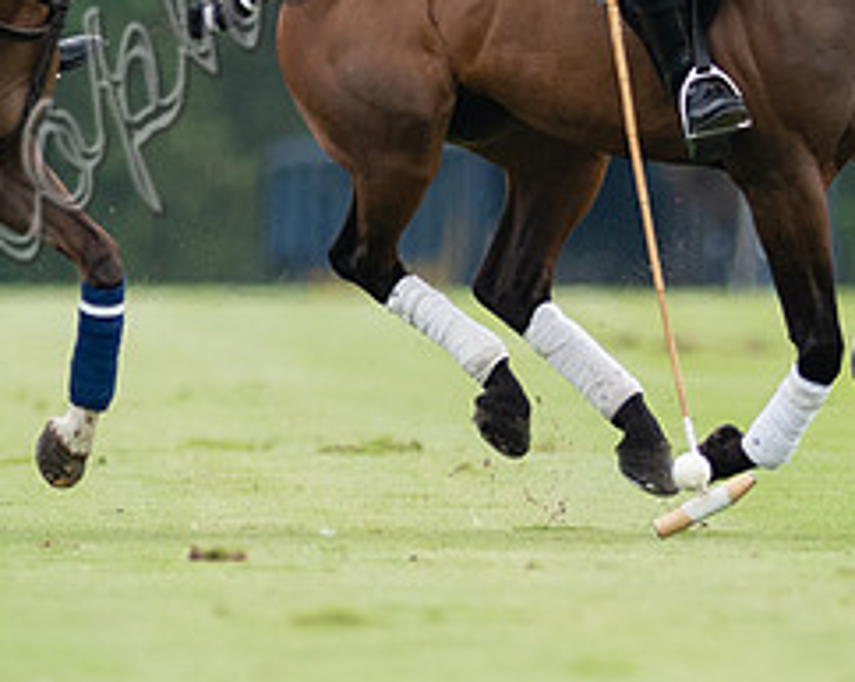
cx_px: 319
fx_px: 50877
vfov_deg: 0.8
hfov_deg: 1.0
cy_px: 87
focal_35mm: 2013
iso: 400
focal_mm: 300
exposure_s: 1/3200
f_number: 2.8
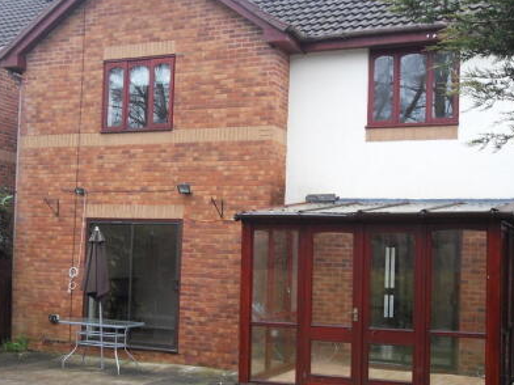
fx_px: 772
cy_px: 242
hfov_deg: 36.7
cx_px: 200
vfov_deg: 27.9
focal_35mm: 52
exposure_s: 1/45
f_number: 3.5
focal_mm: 6.3
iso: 80
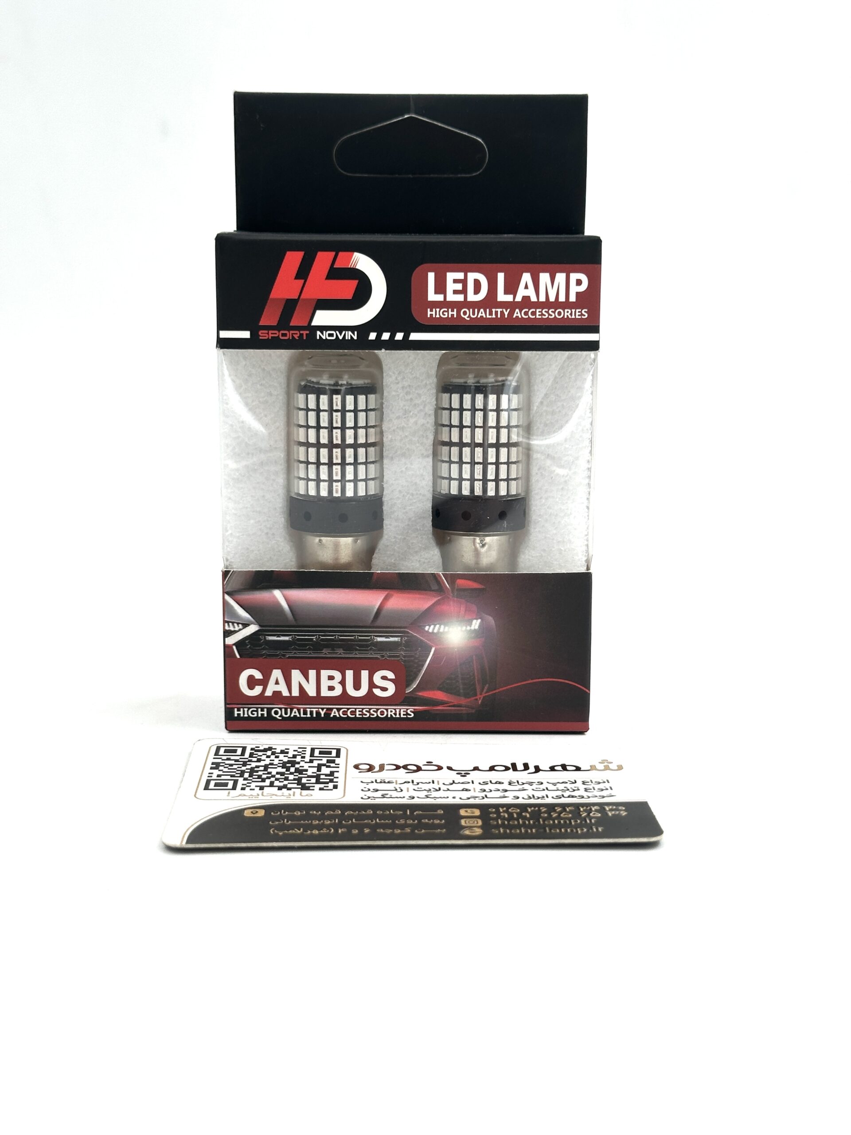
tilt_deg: -12.8
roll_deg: -0.6
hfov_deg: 30.3
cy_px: 568
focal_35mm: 48
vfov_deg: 39.7
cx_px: 426
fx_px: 1573
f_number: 1.78
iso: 64
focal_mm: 6.86
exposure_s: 1/354
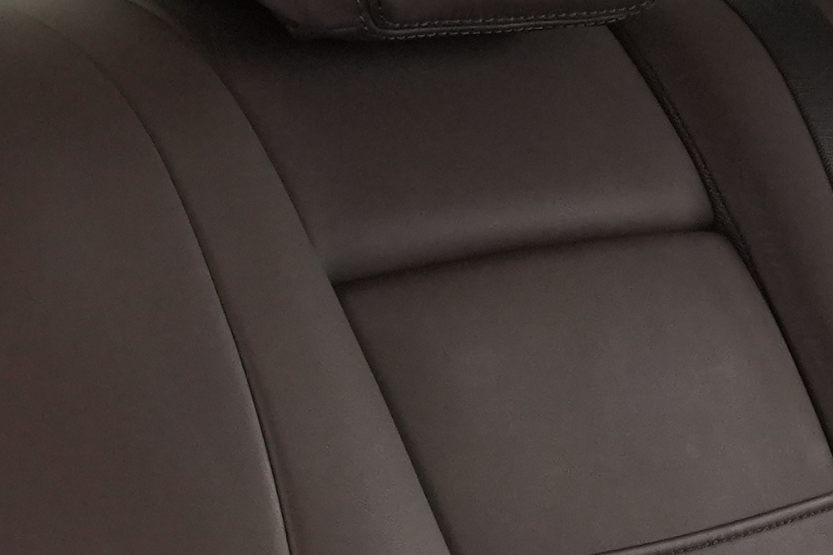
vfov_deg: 8.0
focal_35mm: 167
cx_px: 433
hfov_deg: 12.3
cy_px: 946
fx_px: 3863
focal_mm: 18
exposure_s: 1/50
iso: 1000
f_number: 7.1
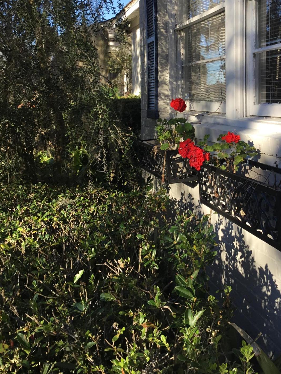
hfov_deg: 32.5
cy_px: 114
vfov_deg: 42.2
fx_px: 476
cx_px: 197
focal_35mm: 44
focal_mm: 3.3
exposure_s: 1/445
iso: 25
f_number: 2.4
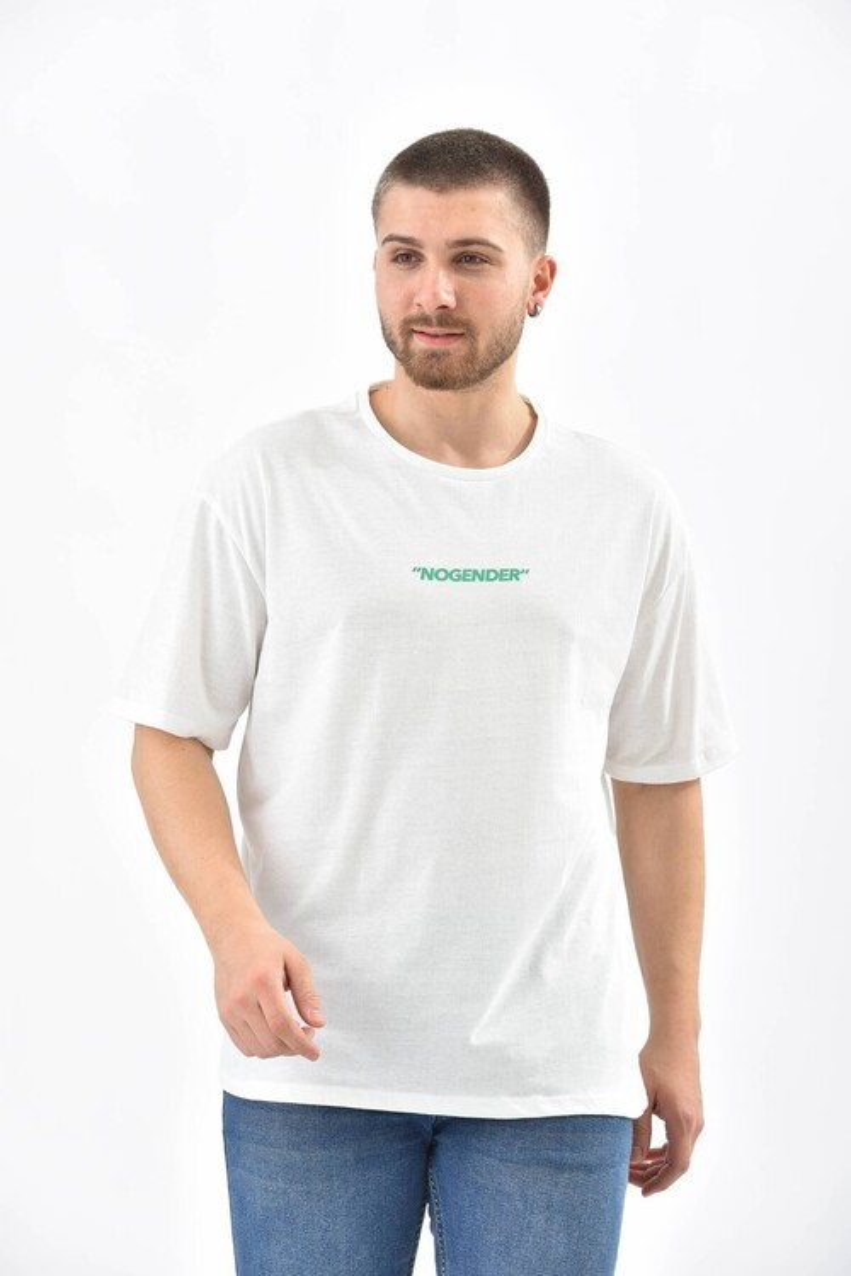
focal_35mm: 116
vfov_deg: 17.6
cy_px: 638
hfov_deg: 11.8
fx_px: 4113
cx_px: 426
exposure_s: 1/160
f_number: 7.1
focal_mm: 116
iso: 100
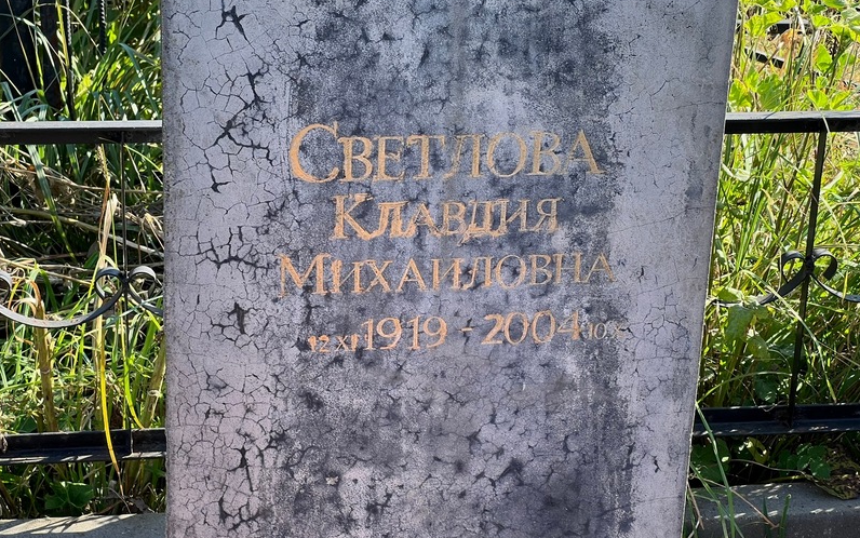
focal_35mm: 82
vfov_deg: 15.9
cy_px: 221
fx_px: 1922
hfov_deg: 25.2
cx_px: 430
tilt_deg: -26.7
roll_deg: -0.8
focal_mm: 9
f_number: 2.8
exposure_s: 1/147
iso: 32
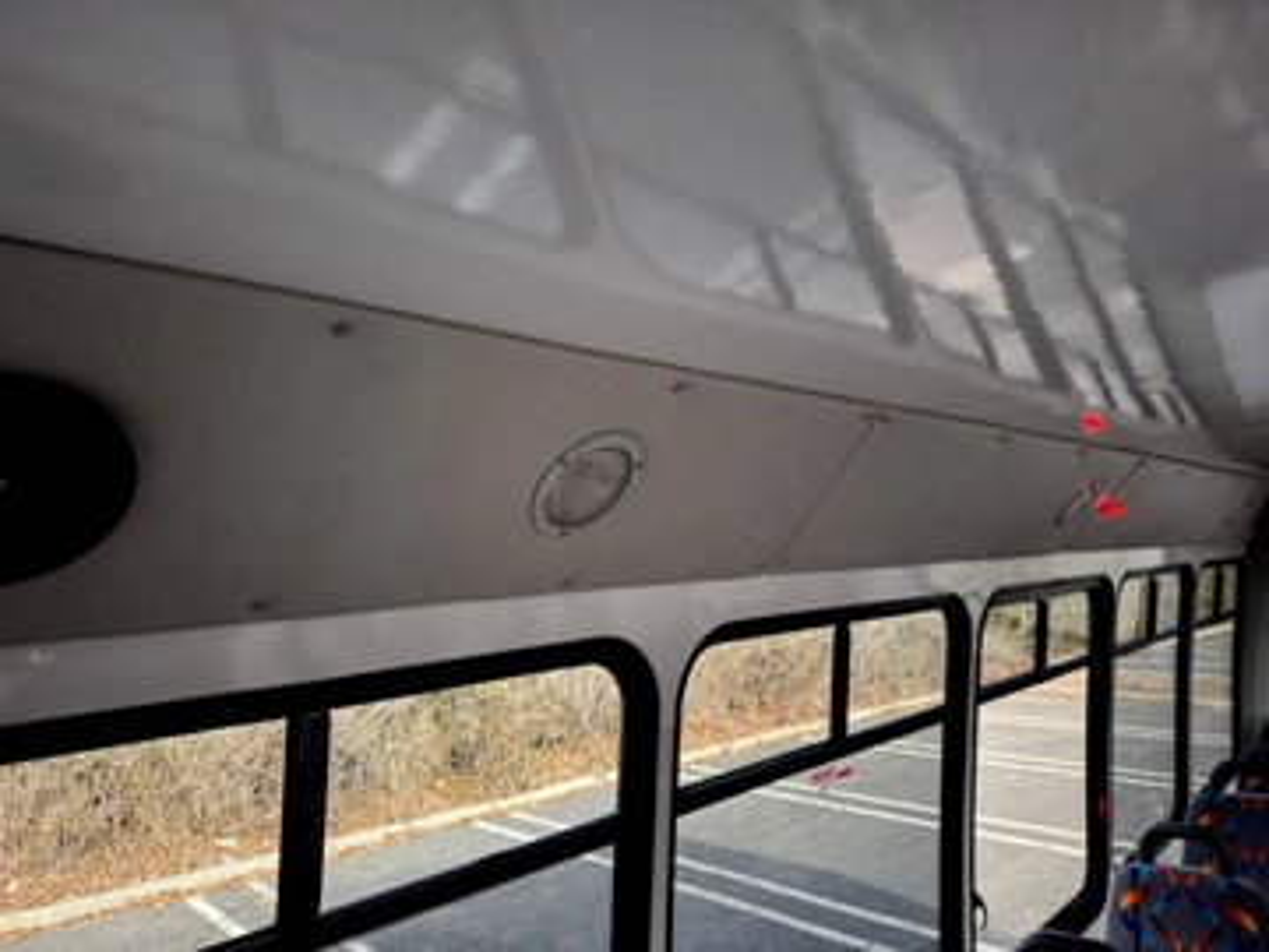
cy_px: 476
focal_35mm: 24
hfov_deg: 71.6
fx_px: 880
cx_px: 634
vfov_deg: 56.8
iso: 80
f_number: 1.78
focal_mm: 6.76
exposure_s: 1/121
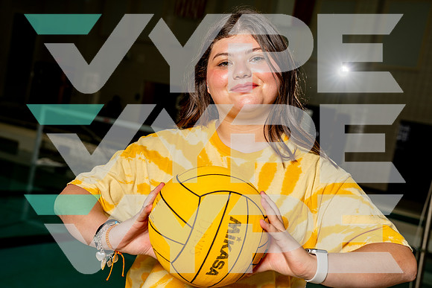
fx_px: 709
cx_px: 216
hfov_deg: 33.9
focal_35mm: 59
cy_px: 144
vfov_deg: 23.0
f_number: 5.6
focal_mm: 57
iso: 100
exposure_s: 1/250
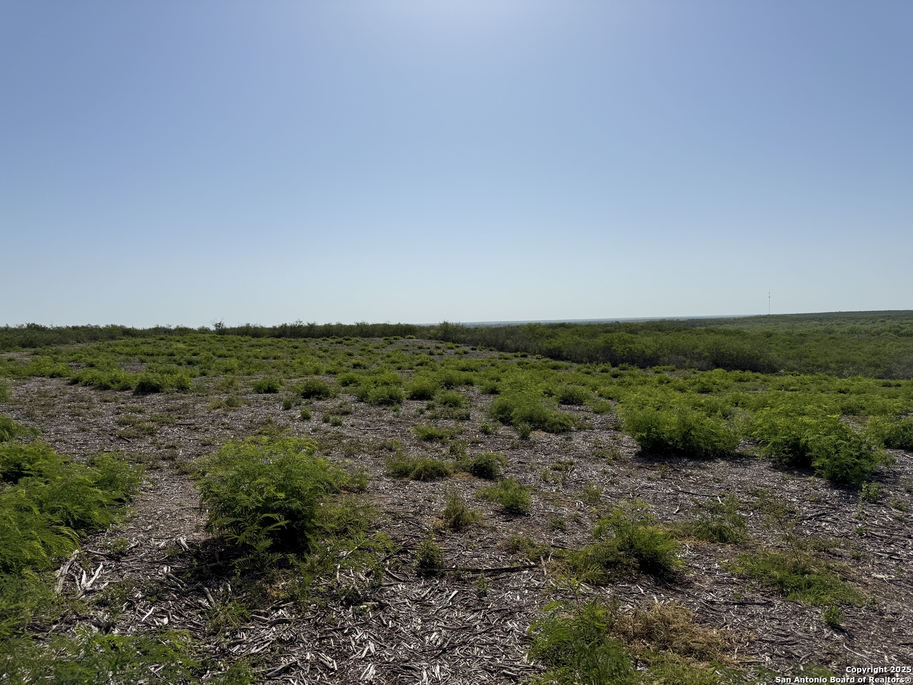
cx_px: 456
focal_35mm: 24
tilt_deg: -2.1
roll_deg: +2.0
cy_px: 342
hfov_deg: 71.6
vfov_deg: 56.8
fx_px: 633
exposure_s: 1/14286
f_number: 1.78
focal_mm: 6.76
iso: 80
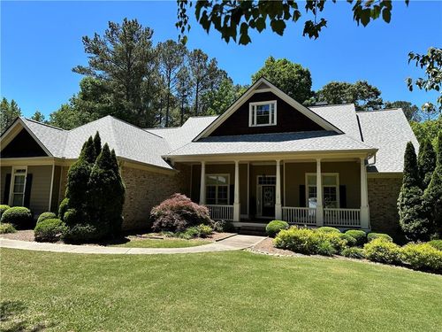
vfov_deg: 56.8
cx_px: 221
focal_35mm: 24
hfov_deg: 71.6
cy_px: 166
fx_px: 306
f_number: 1.78
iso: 80
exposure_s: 1/2299
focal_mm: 6.86
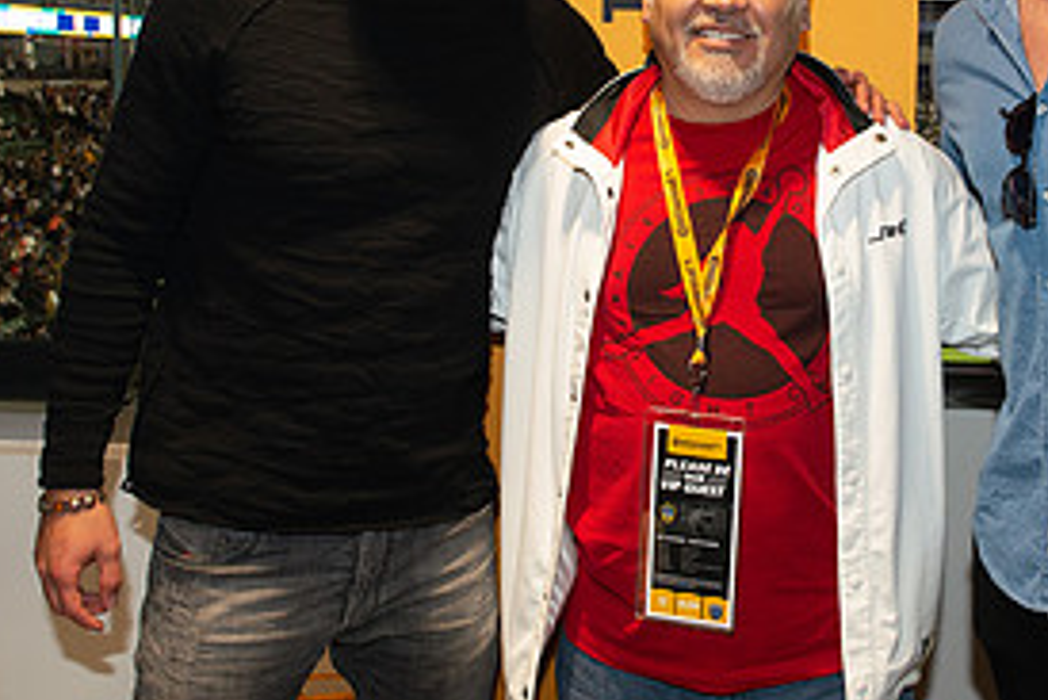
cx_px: 723
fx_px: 1602
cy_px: 247
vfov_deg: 24.6
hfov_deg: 35.8
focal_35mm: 55
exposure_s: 1/80
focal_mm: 26
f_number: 6.3
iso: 640
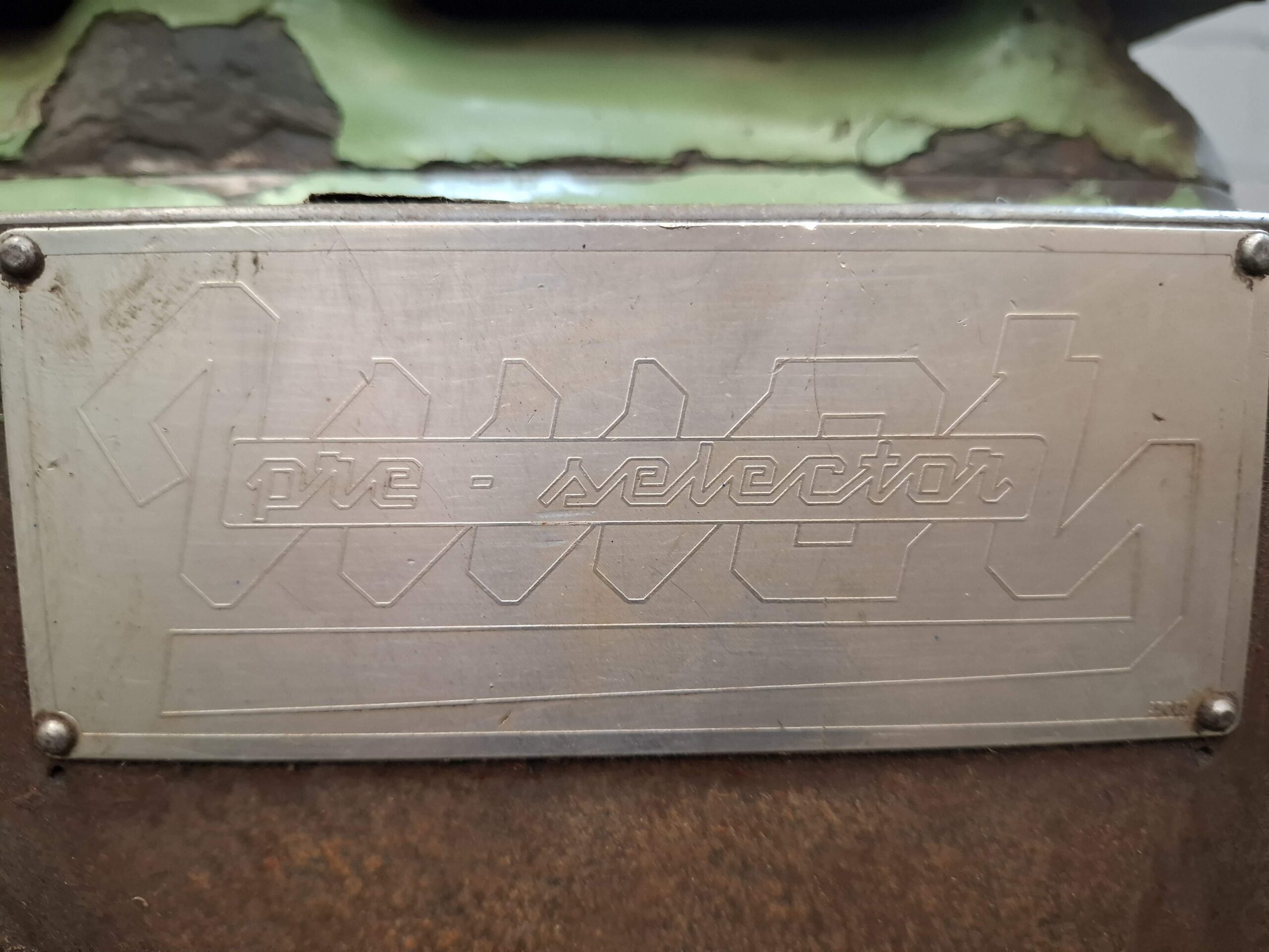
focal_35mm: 23
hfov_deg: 73.9
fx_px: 843
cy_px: 476
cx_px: 634
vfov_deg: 58.9
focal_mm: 5.54
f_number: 1.8
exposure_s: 1/30
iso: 320
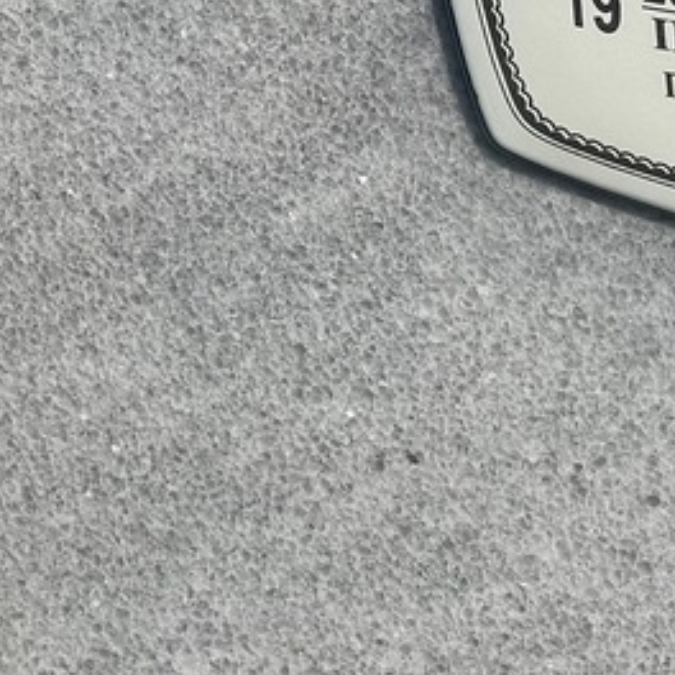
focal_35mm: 206
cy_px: 74
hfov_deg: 8.5
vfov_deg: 8.5
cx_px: 657
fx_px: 4545
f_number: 2.8
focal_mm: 9
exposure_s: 1/1553
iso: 32
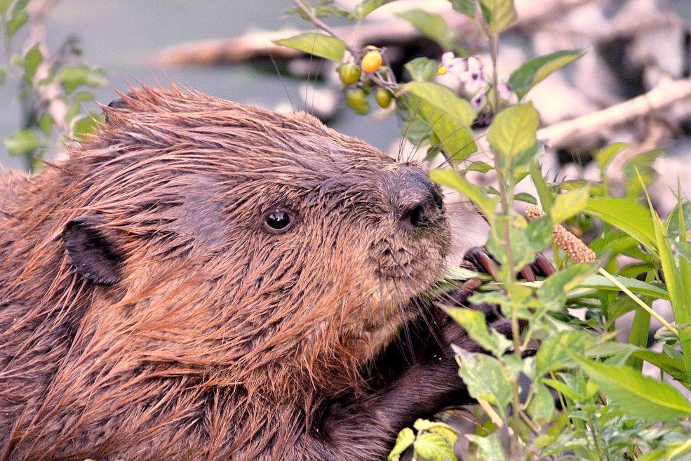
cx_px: 184
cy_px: 289
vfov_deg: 5.7
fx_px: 4665
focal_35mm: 243
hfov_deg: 8.5
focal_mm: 100
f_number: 4.5
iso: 400
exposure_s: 1/80
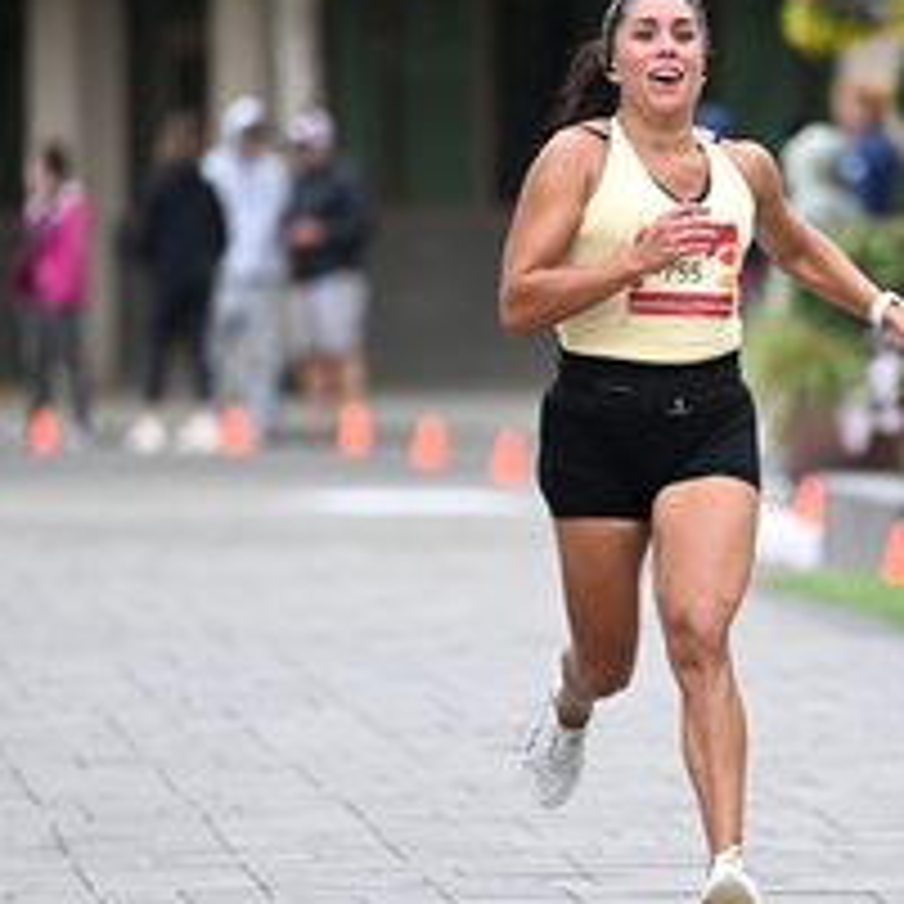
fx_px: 13739
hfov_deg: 3.8
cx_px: 672
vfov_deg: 3.8
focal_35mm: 465
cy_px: 459
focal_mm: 200
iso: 1000
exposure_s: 1/1600
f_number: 2.8
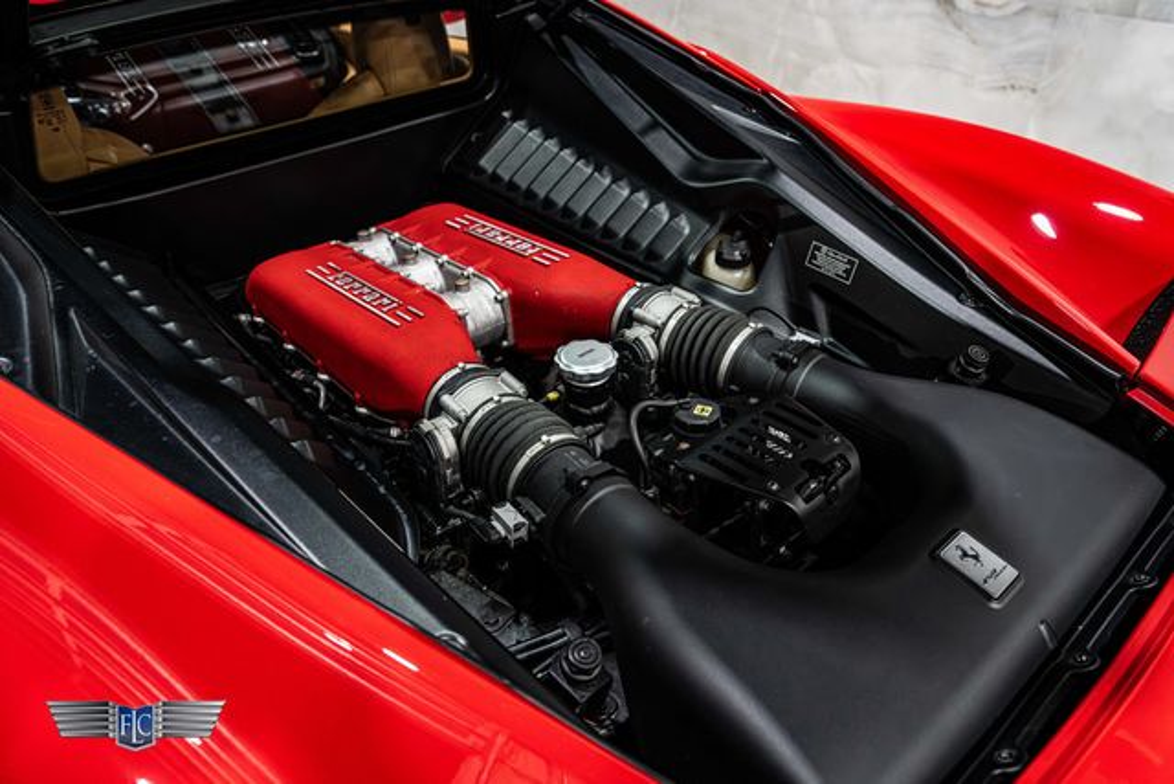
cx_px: 587
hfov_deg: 69.4
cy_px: 392
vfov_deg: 49.6
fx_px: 848
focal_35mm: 26
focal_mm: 26
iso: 1600
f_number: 4
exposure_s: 1/50
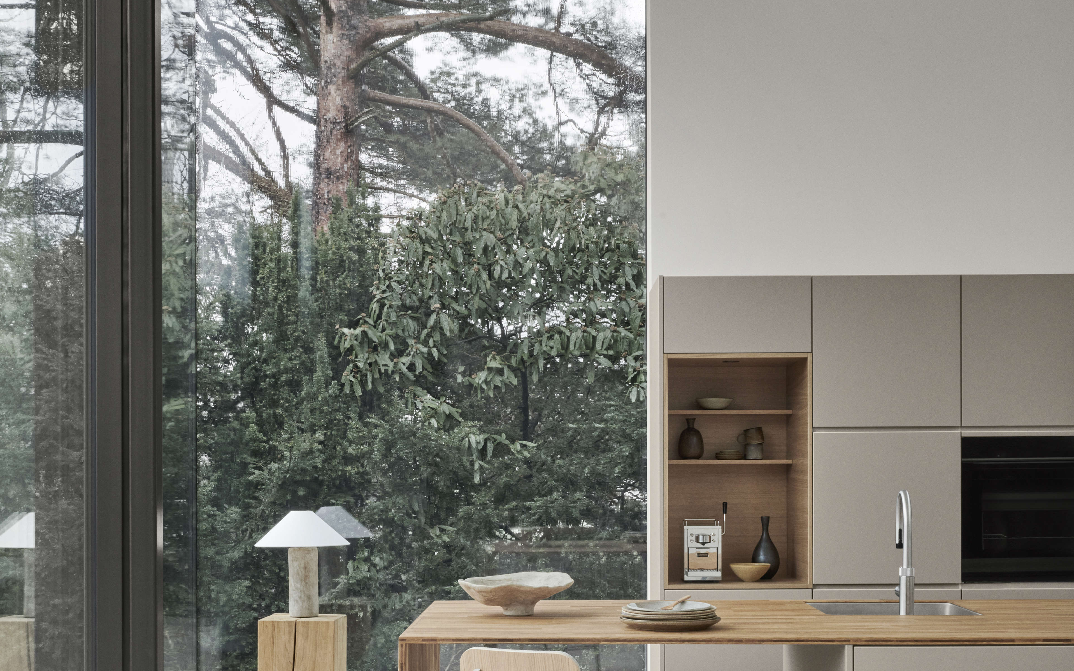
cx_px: 537
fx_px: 1434
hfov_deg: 41.1
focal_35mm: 49
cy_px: 449
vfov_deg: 26.2
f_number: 18
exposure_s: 1/2.5
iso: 400
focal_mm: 32
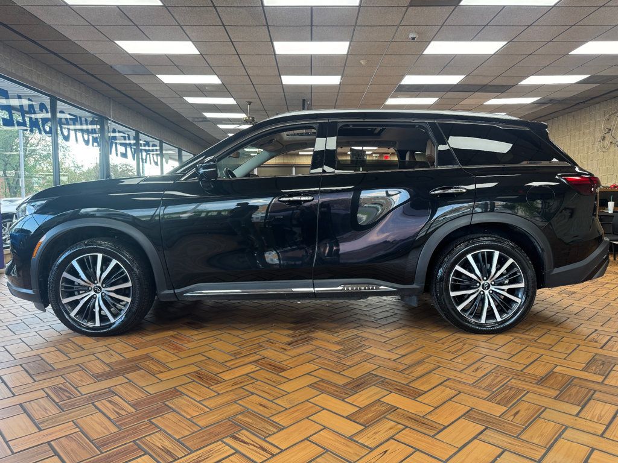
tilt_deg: -3.8
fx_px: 428
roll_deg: +0.2
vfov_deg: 56.8
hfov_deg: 71.6
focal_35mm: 24
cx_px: 309
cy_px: 232
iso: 160
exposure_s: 1/120
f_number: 1.78
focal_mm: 6.76
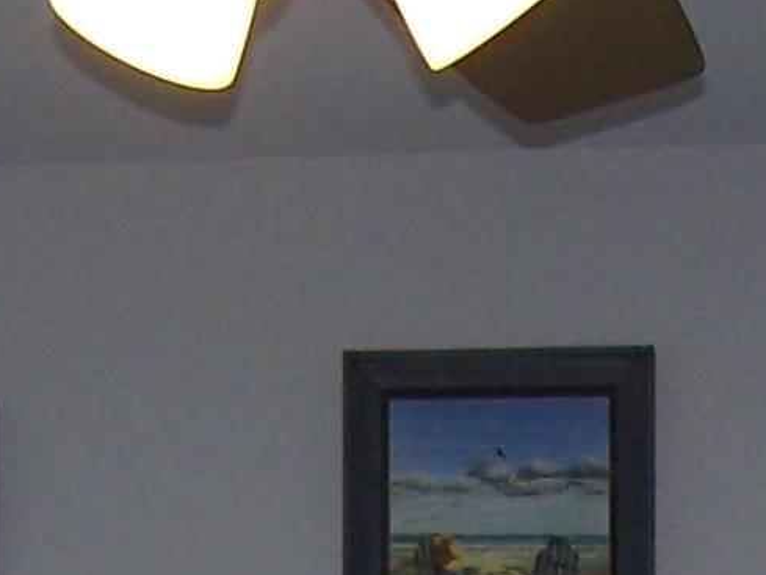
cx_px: 500
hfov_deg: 8.5
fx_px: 5157
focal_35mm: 233
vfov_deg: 5.9
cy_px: 1706
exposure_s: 1/60
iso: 80
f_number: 2.8
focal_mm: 6.3
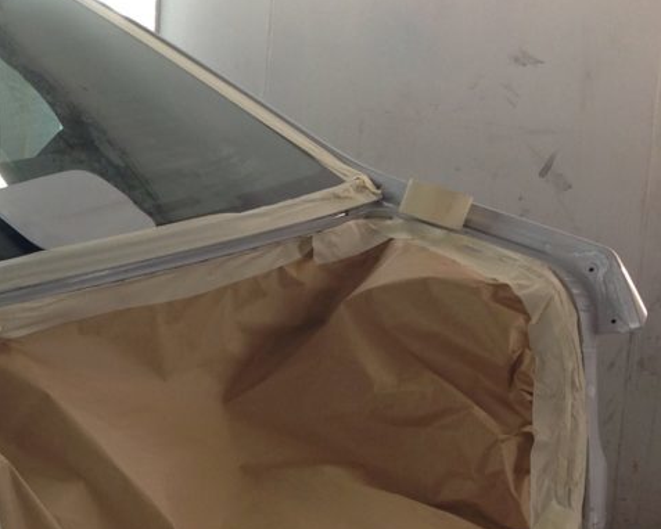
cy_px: 379
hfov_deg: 16.6
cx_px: -247
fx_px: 2114
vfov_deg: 14.2
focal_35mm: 108
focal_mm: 4.13
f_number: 2.4
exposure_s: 1/33
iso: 50
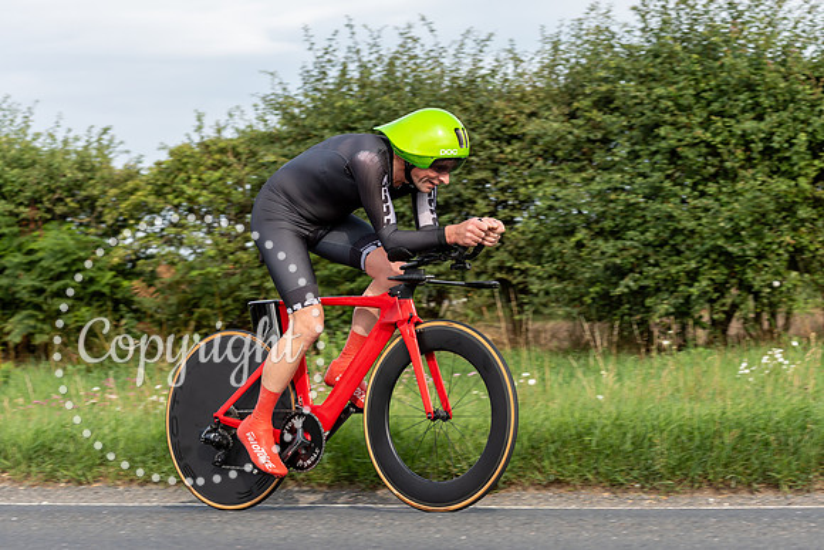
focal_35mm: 113
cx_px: 440
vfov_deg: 12.2
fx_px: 2583
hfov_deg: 18.1
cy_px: 264
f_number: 4
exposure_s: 1/640
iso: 125
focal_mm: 73
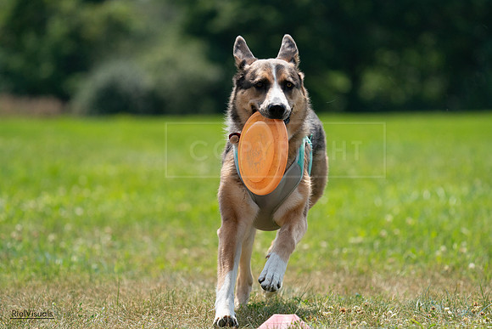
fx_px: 4387
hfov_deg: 6.4
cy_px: 165
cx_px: 249
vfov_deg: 4.3
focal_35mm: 321
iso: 1250
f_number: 6.3
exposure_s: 1/4000
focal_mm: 315
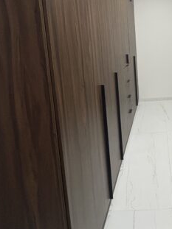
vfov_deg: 61.4
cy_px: 55
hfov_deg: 46.0
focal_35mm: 27
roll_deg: +2.0
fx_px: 179
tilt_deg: -5.5
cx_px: 157
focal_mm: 2.22
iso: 320
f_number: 2.2
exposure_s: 1/60
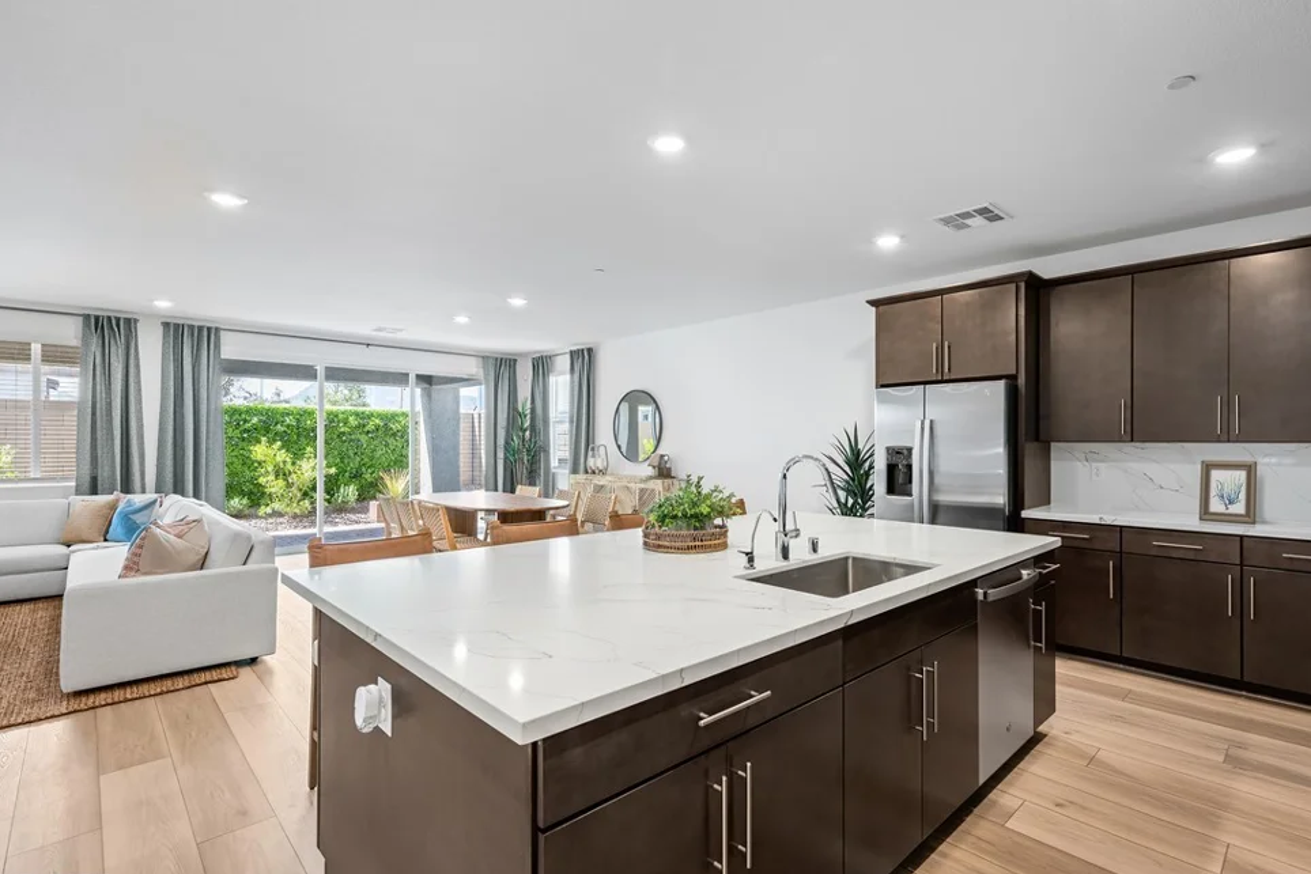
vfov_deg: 70.5
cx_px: 675
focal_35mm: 17
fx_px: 619
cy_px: 441
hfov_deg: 93.2
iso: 400
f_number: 9.5
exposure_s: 1/3
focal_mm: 16
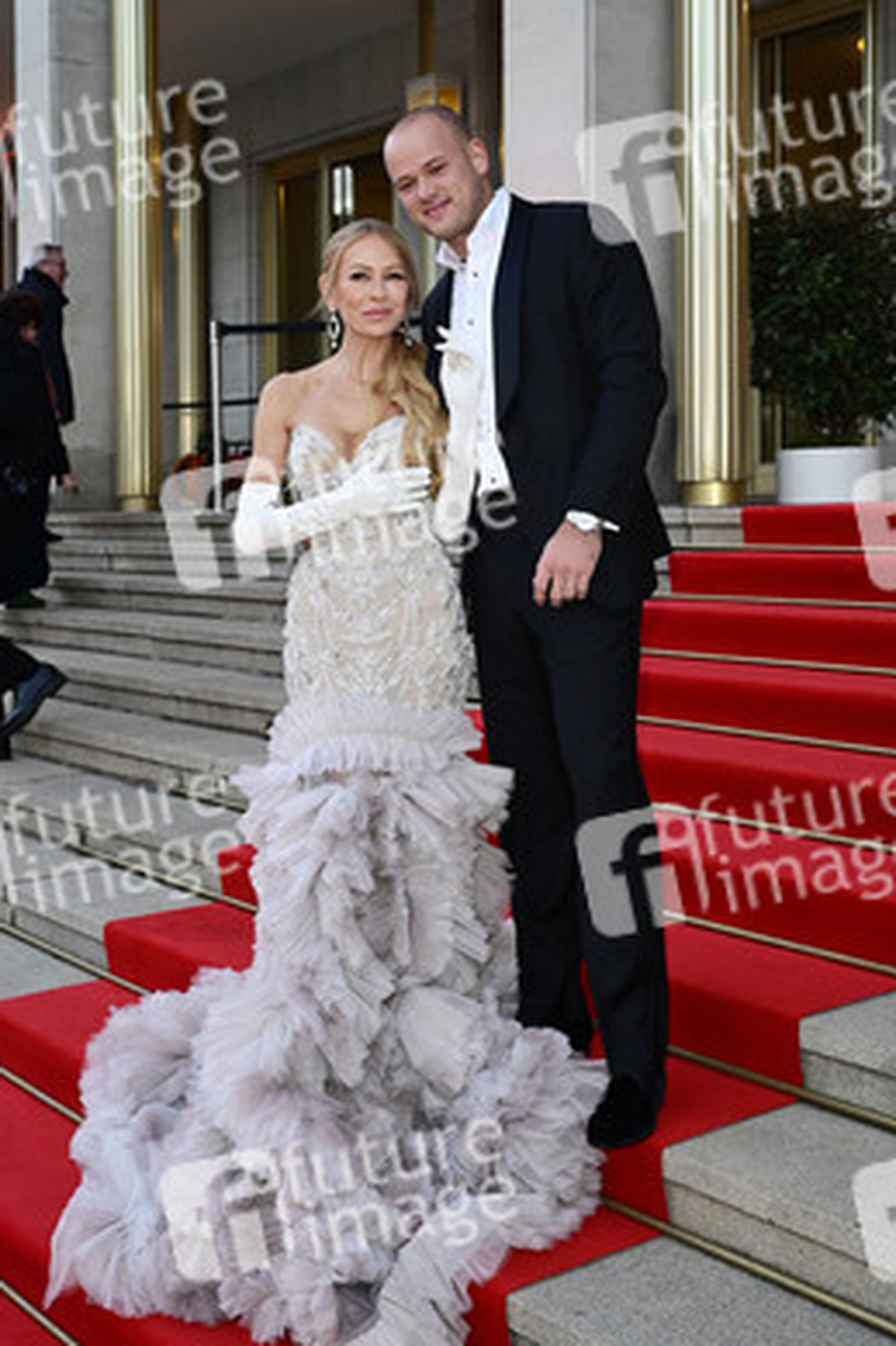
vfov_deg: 50.7
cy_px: 682
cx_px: 439
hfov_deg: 35.0
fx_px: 1420
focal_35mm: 38
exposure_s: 1/200
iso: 3200
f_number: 5.6
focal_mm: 37
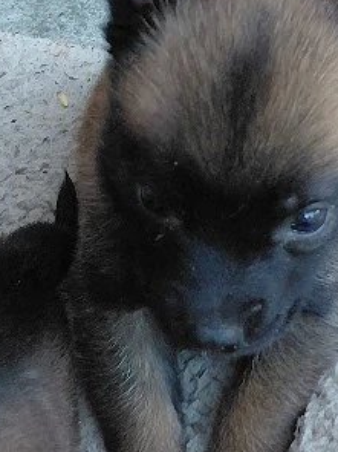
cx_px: 184
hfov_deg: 13.1
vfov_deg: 17.4
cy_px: 198
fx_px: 1472
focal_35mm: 113
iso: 80
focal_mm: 4.69
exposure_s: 1/100
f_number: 1.8
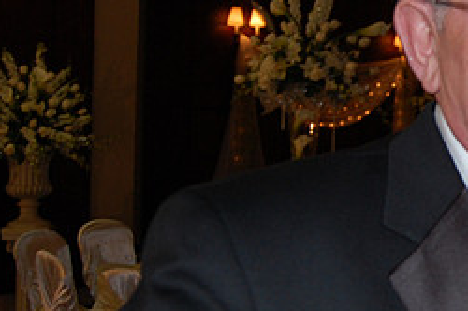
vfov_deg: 17.0
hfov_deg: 23.5
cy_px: 152
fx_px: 1041
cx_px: 534
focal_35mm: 80
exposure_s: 1/60
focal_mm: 23
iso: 400
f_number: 3.8
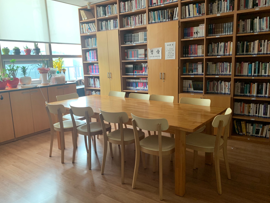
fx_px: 211
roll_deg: +2.6
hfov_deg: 65.3
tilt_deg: -14.1
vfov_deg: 51.4
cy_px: 102
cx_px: 138
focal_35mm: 27
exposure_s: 1/60
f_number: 1.8
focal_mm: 4.25
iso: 200
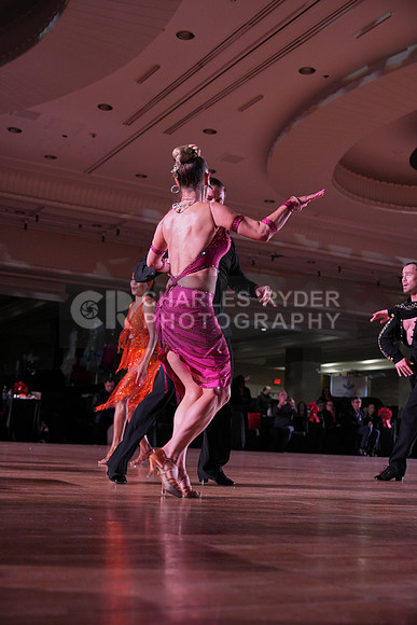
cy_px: 312
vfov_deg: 41.9
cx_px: 208
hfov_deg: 28.7
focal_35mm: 47
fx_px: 816
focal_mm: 47
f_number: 4
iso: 1600
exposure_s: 1/500
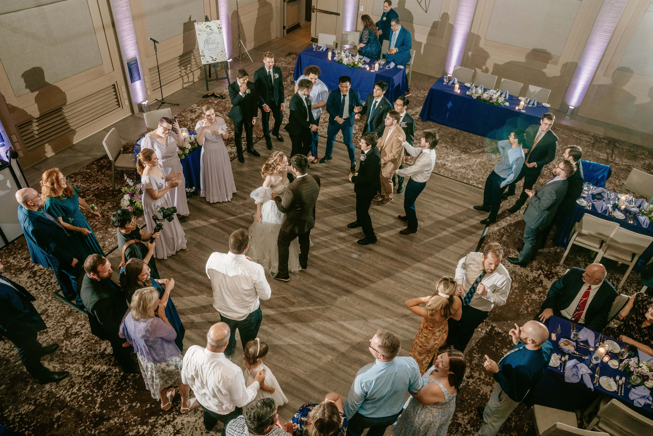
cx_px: 326
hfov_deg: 73.7
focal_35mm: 24
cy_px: 218
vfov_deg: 53.1
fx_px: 435
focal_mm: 24
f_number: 5.6
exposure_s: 1/125
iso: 4000
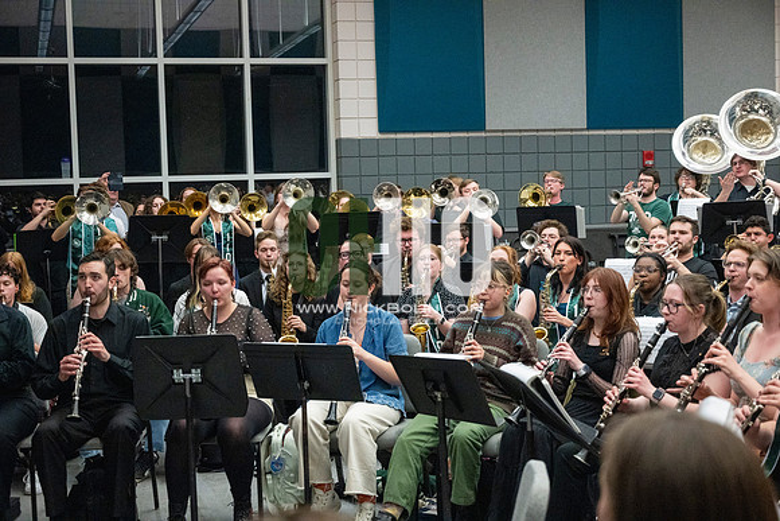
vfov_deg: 25.1
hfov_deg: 36.9
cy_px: 260
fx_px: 1170
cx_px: 390
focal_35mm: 54
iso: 10000
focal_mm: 54
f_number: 4
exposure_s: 1/500
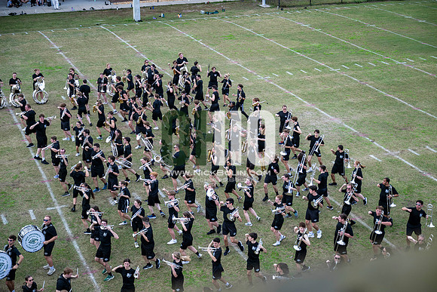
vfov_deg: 23.4
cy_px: 146
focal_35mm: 58
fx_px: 704
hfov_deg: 34.5
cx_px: 218
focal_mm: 58
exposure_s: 1/1250
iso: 250
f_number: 2.8
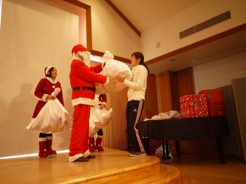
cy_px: 92
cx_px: 123
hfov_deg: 63.4
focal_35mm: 28
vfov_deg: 49.7
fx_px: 199
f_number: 2.5
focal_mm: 14
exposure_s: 1/60
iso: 400
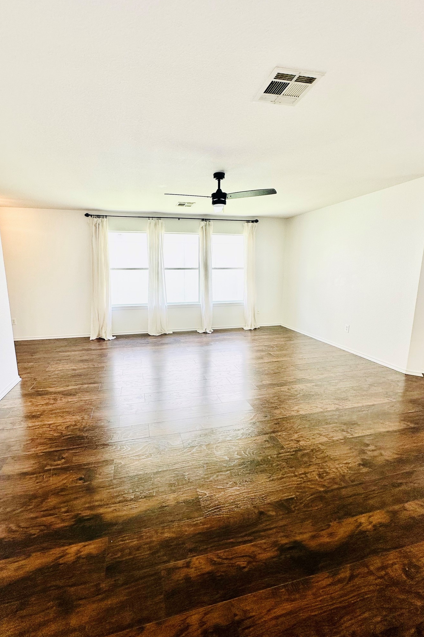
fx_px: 265
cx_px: 191
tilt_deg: -8.6
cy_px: 313
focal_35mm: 15
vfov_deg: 100.4
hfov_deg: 77.1
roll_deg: -1.0
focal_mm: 2.22
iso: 64
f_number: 2.2
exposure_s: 1/99
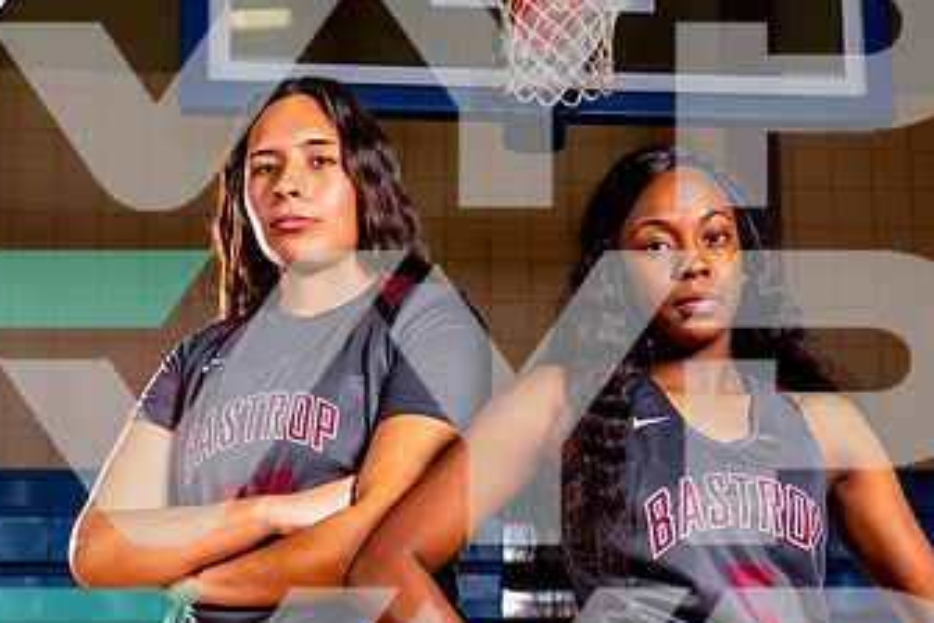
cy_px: 399
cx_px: 631
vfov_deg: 17.9
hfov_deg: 26.5
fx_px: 1972
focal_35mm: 76
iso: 100
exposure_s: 1/90
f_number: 5.6
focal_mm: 44
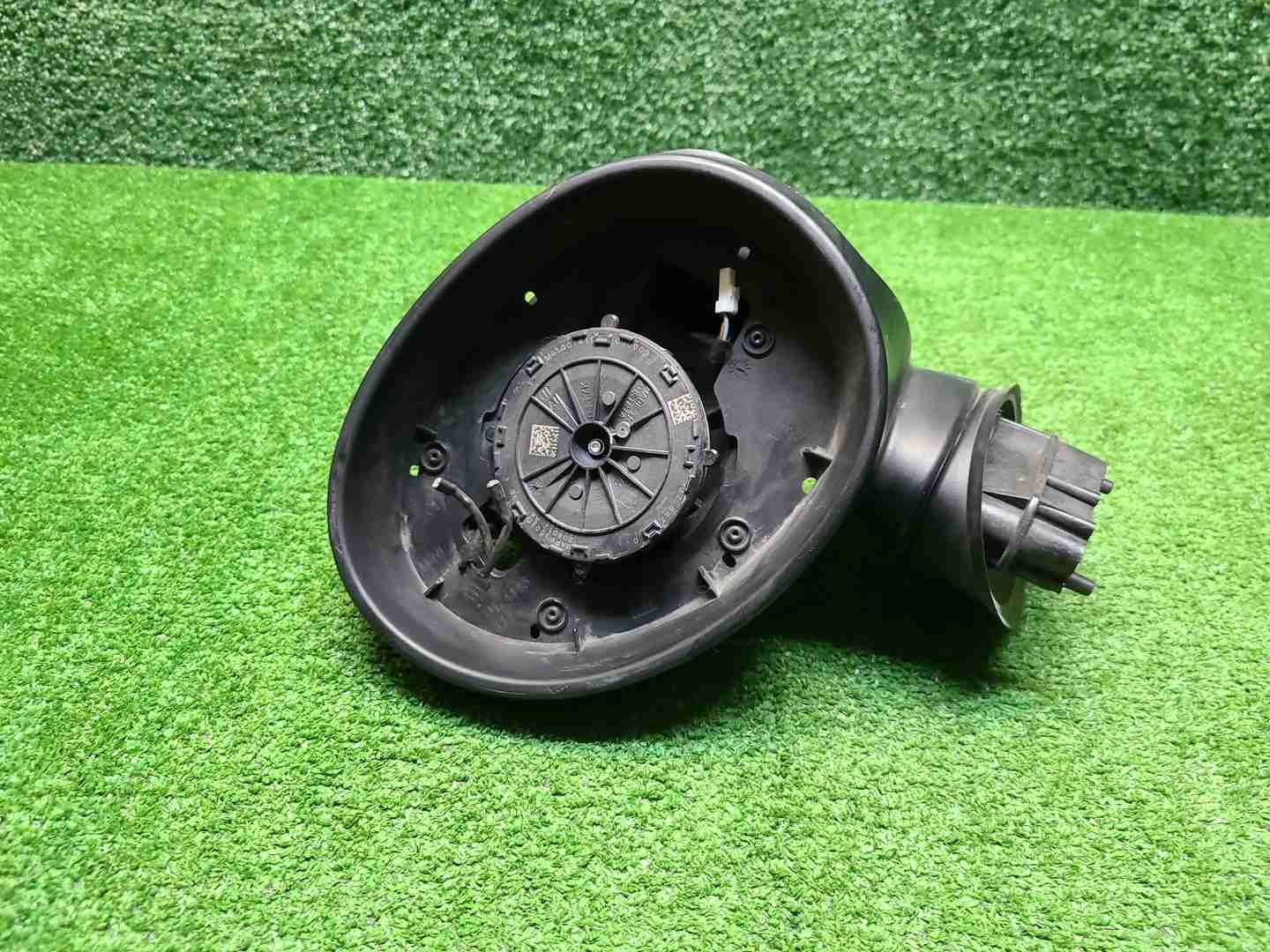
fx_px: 954
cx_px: 635
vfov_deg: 53.1
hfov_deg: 67.3
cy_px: 476
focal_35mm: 26
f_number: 1.8
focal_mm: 5.4
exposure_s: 1/50
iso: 365
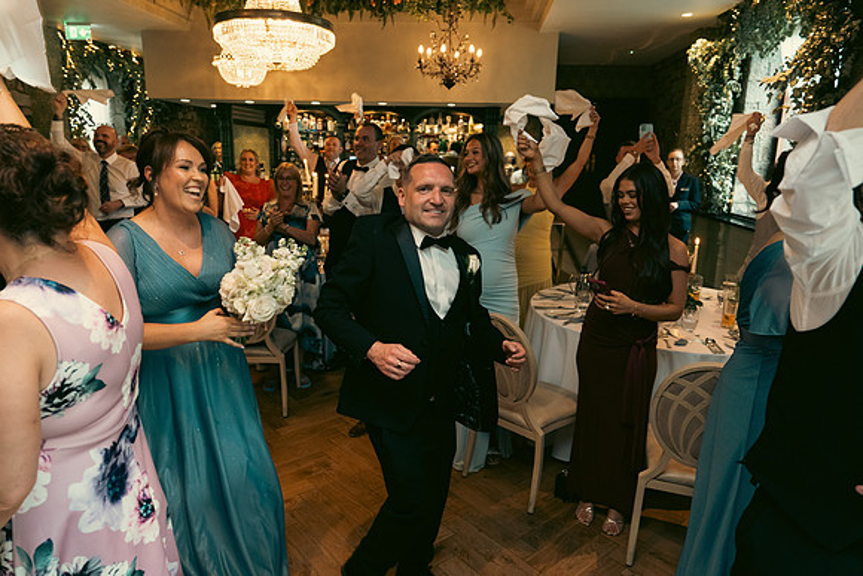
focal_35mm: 24
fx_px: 575
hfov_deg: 73.7
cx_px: 432
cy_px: 288
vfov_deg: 53.2
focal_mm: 24
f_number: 3.5
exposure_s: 1/160
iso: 2500
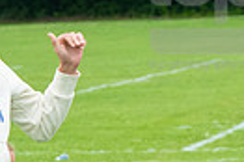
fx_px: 4041
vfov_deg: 2.3
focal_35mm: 597
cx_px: -58
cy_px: 261
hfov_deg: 3.5
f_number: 5.6
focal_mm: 90
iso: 1250
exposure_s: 1/1000
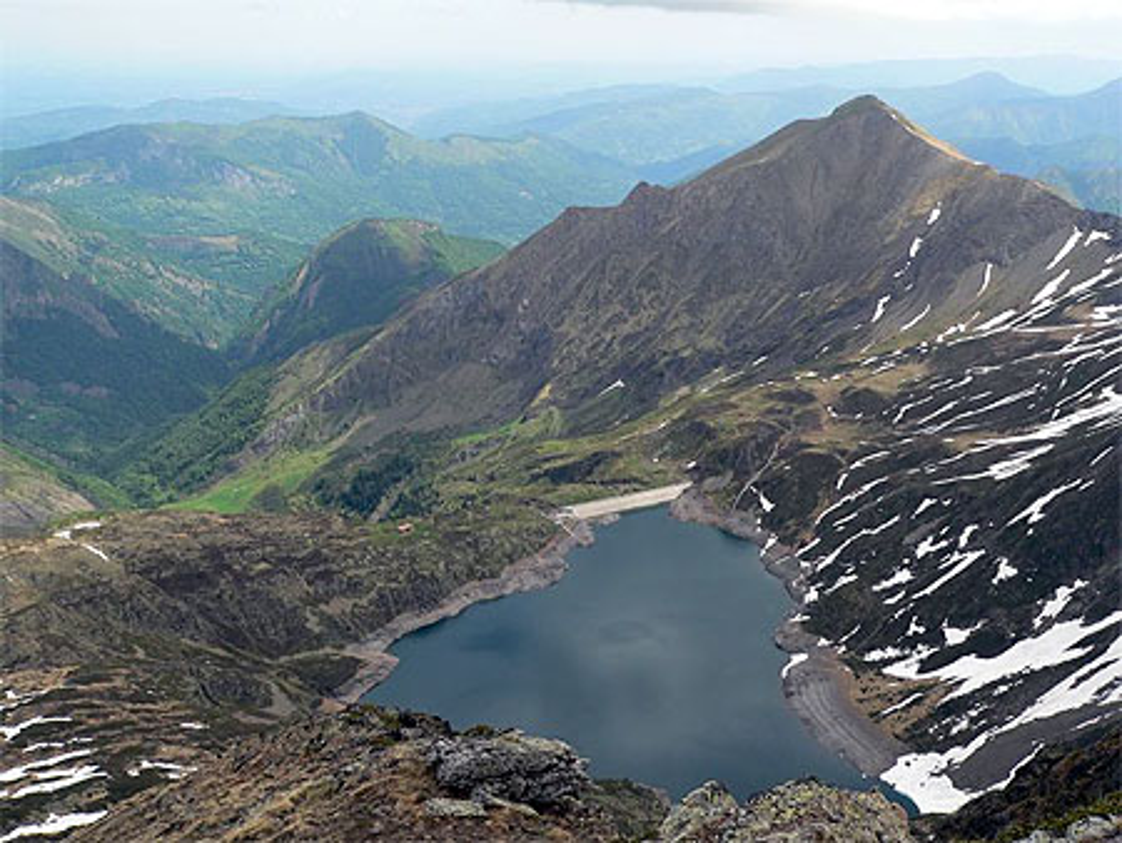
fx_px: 1232
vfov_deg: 37.8
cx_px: 561
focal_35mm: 38
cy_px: 422
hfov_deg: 49.0
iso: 80
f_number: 4
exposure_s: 1/400
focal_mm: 6.4
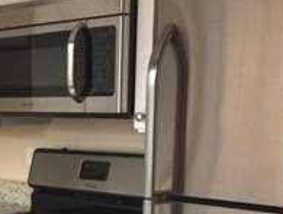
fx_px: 778
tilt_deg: -9.2
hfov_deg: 19.0
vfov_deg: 15.3
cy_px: 227
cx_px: -91
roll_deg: +0.5
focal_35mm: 95
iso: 40
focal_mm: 4.15
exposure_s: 1/30
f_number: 2.2
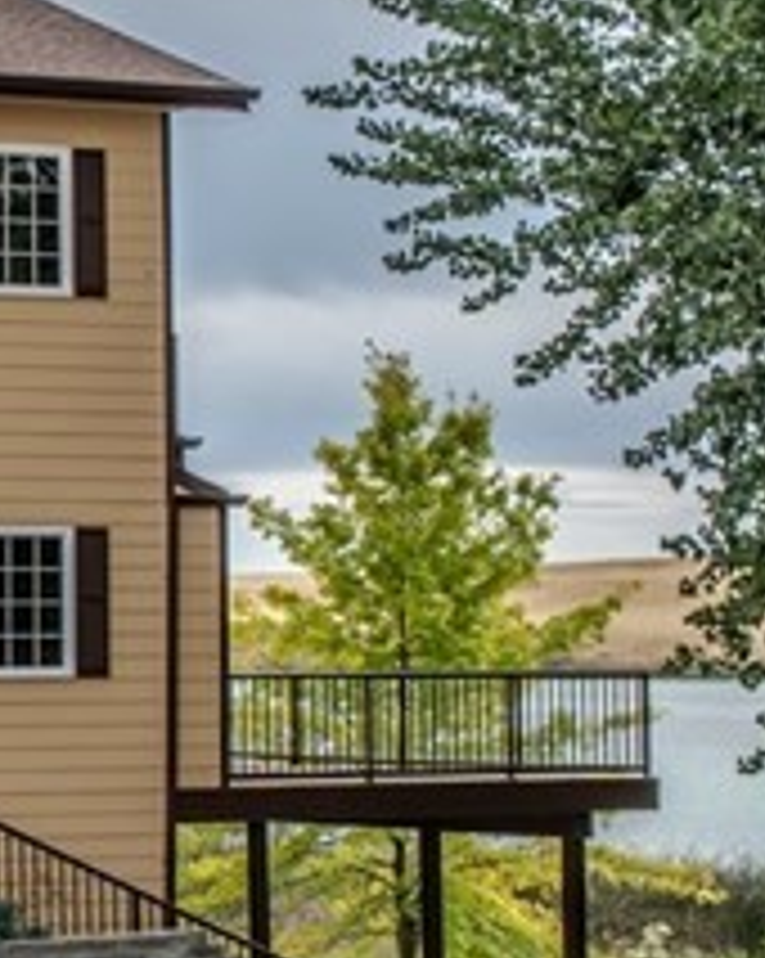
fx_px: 3826
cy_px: 488
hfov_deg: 10.7
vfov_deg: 14.3
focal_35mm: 135
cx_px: -580
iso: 200
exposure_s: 1/200
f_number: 7.1
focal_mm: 32
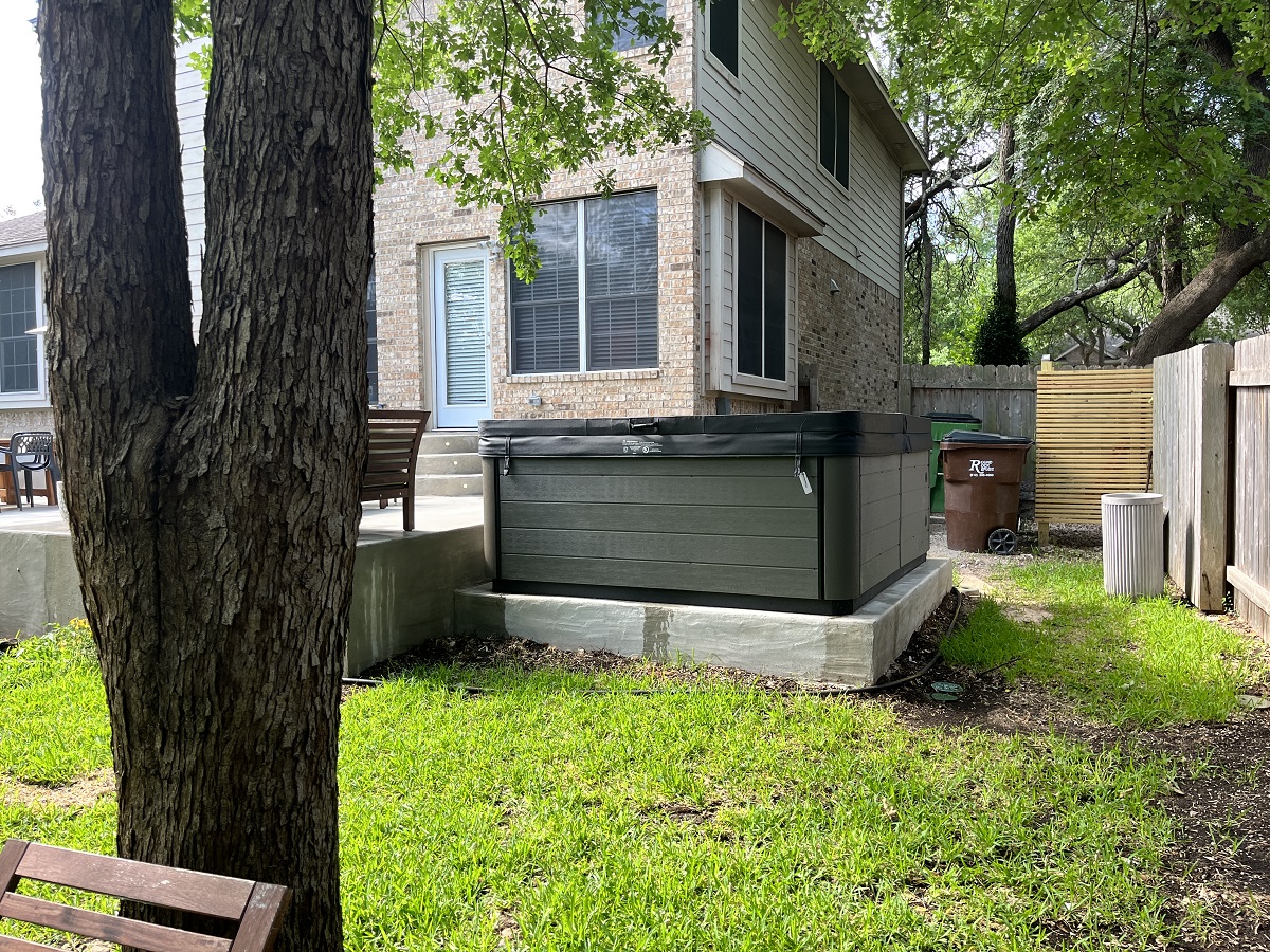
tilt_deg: -1.4
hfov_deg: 67.3
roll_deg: +0.6
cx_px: 635
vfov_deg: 53.1
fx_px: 954
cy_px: 476
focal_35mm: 26
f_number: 1.6
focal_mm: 5.1
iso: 40
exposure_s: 1/211
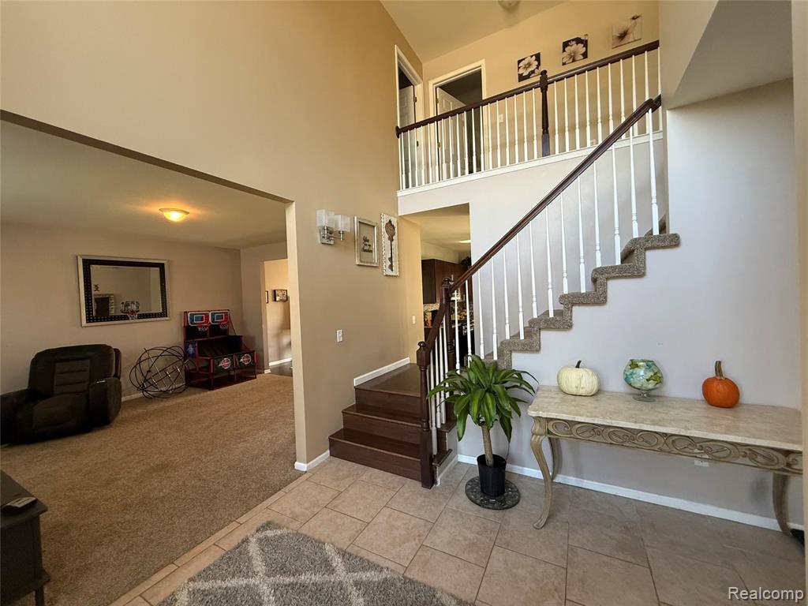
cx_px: 404
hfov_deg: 102.1
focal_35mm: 14
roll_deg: +0.6
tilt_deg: +0.9
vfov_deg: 85.7
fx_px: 327
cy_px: 303
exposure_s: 1/120
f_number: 2.2
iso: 250
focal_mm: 2.22
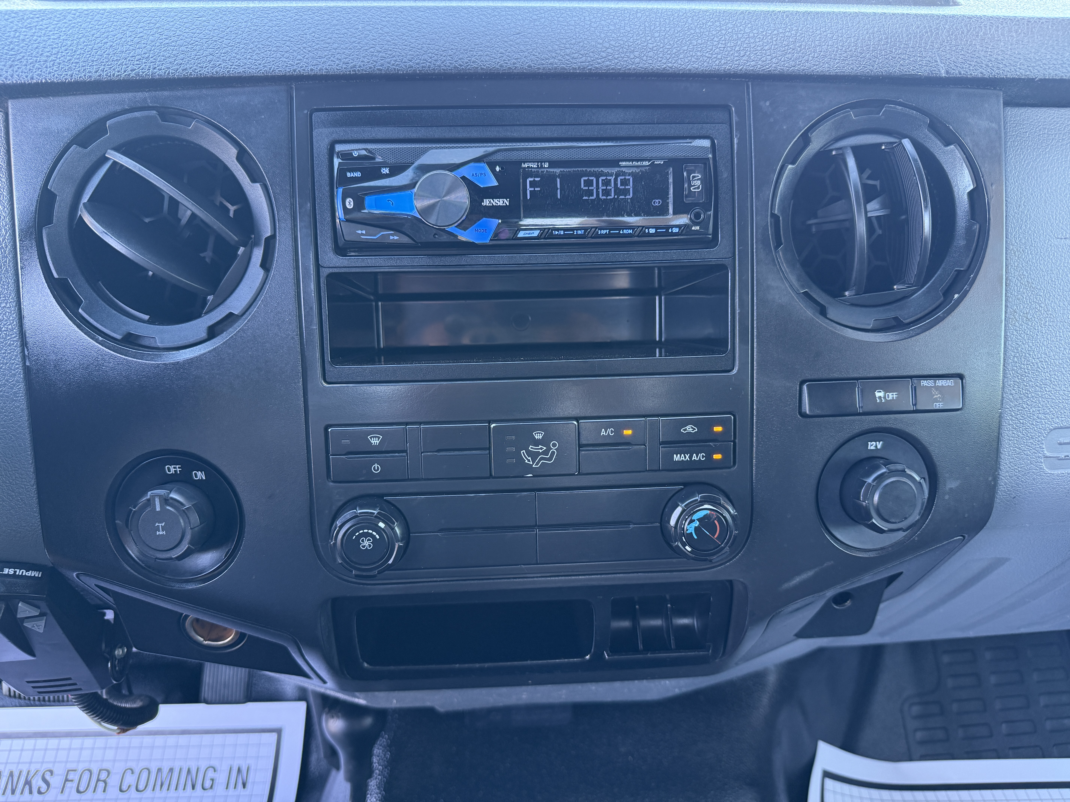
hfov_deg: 71.6
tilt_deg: -30.0
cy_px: 401
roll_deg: -0.7
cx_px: 535
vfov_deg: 56.8
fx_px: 742
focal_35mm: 24
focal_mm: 6.76
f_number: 1.78
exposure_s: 1/65
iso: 200
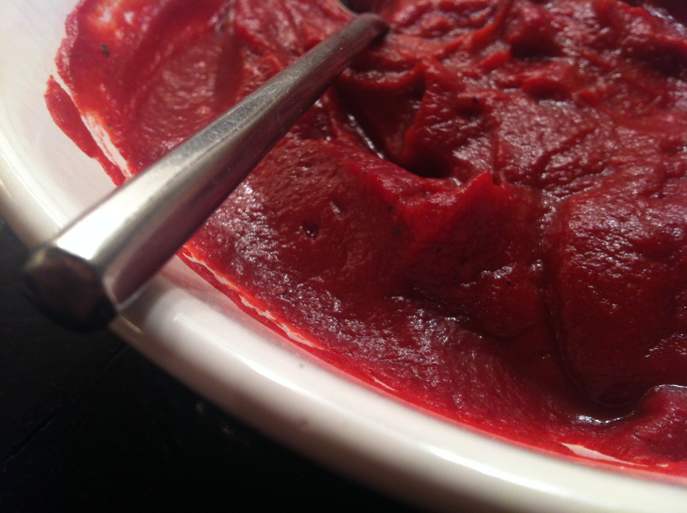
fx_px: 694
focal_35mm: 35
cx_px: 344
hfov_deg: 52.7
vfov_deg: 40.6
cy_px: 256
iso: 125
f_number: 2.8
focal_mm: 3.85
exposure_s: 1/17
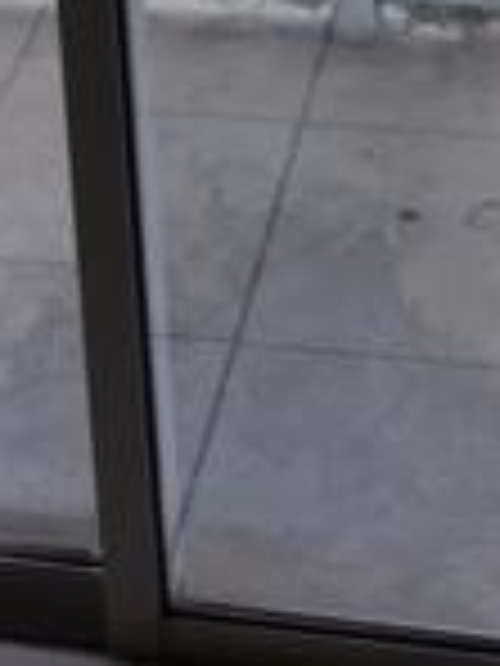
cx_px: 266
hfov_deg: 11.9
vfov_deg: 13.2
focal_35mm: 125
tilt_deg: -13.3
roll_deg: +2.5
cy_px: -747
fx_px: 2407
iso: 25
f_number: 2.2
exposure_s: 1/120
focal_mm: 4.15
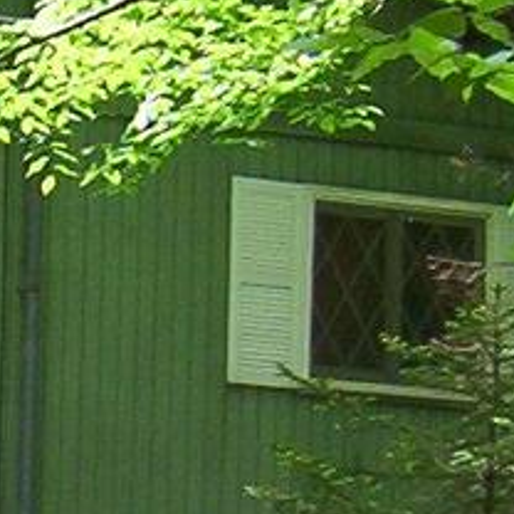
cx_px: -652
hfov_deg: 8.3
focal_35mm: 196
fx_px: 3293
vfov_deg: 8.7
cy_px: 744
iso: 100
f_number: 2.76
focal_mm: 5.54
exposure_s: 1/154
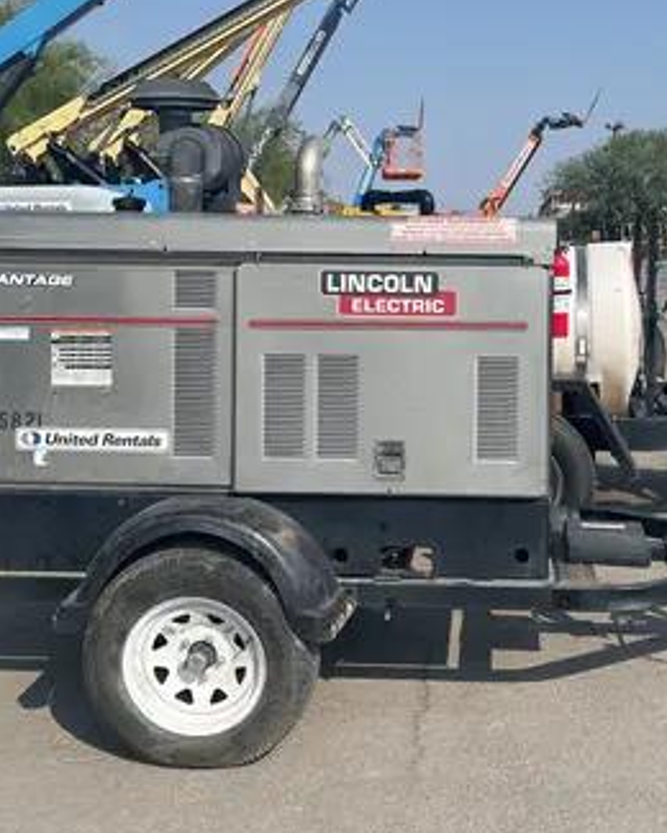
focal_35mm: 43
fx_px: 1061
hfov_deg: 34.5
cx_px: 454
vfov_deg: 42.8
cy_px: 350
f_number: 1.6
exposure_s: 1/4651
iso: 50
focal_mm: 5.1
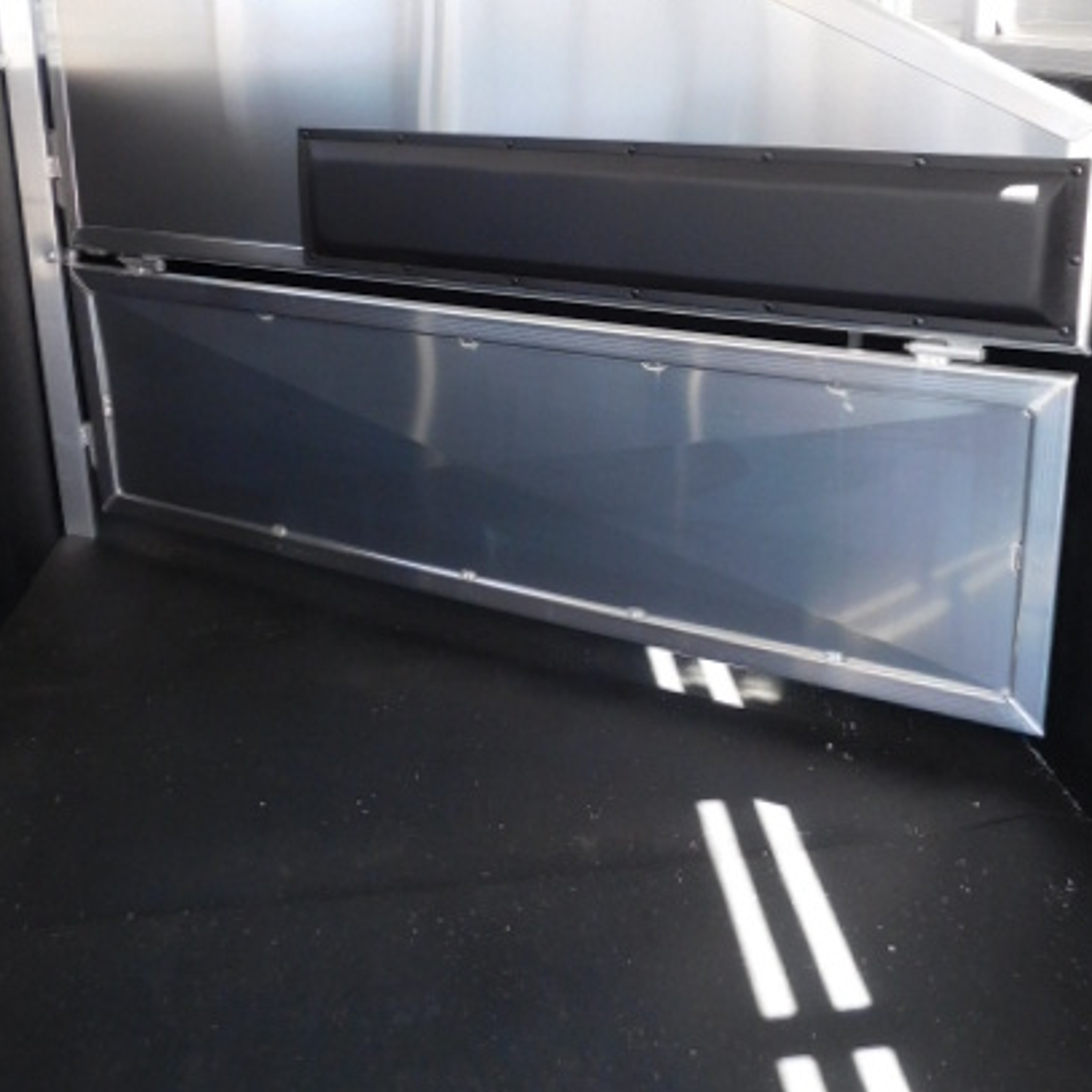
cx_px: 593
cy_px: 282
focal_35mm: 32
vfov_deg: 49.2
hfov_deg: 51.0
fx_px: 1142
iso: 125
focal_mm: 4
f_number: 3
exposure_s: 1/40
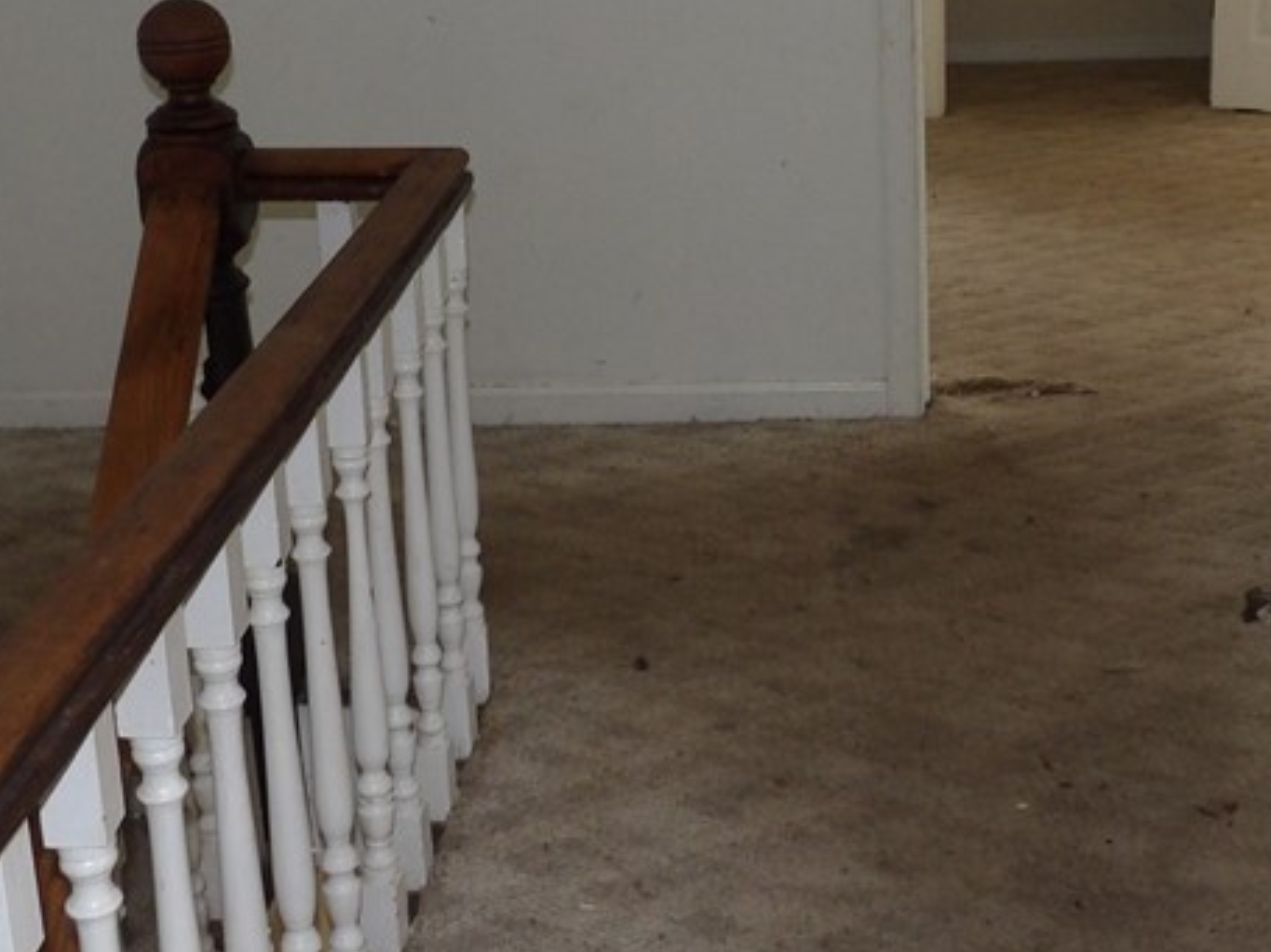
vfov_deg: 26.7
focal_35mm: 54
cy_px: 243
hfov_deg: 35.5
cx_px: 696
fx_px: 1982
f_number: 2.8
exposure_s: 1/60
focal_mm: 4.3
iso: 200
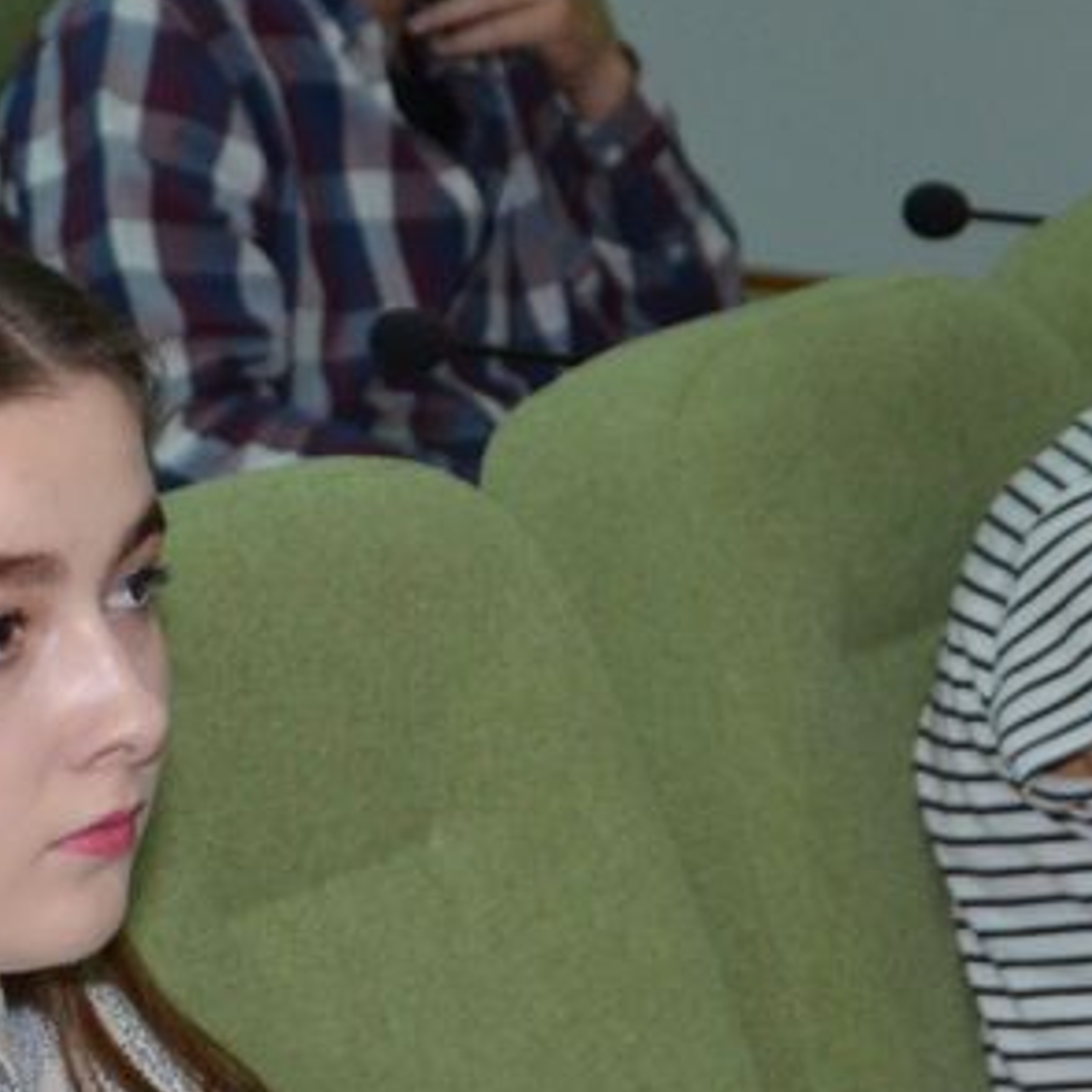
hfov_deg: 9.0
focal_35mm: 193
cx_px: 44
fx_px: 6888
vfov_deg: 9.0
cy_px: 1105
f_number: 4.2
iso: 500
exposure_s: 1/250
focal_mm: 32
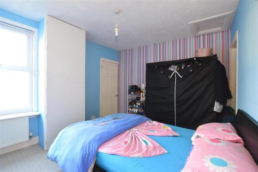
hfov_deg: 100.4
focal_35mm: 15
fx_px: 107
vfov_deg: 77.3
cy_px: 86
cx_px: 129
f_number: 5.6
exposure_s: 1/10
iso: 400
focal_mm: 10
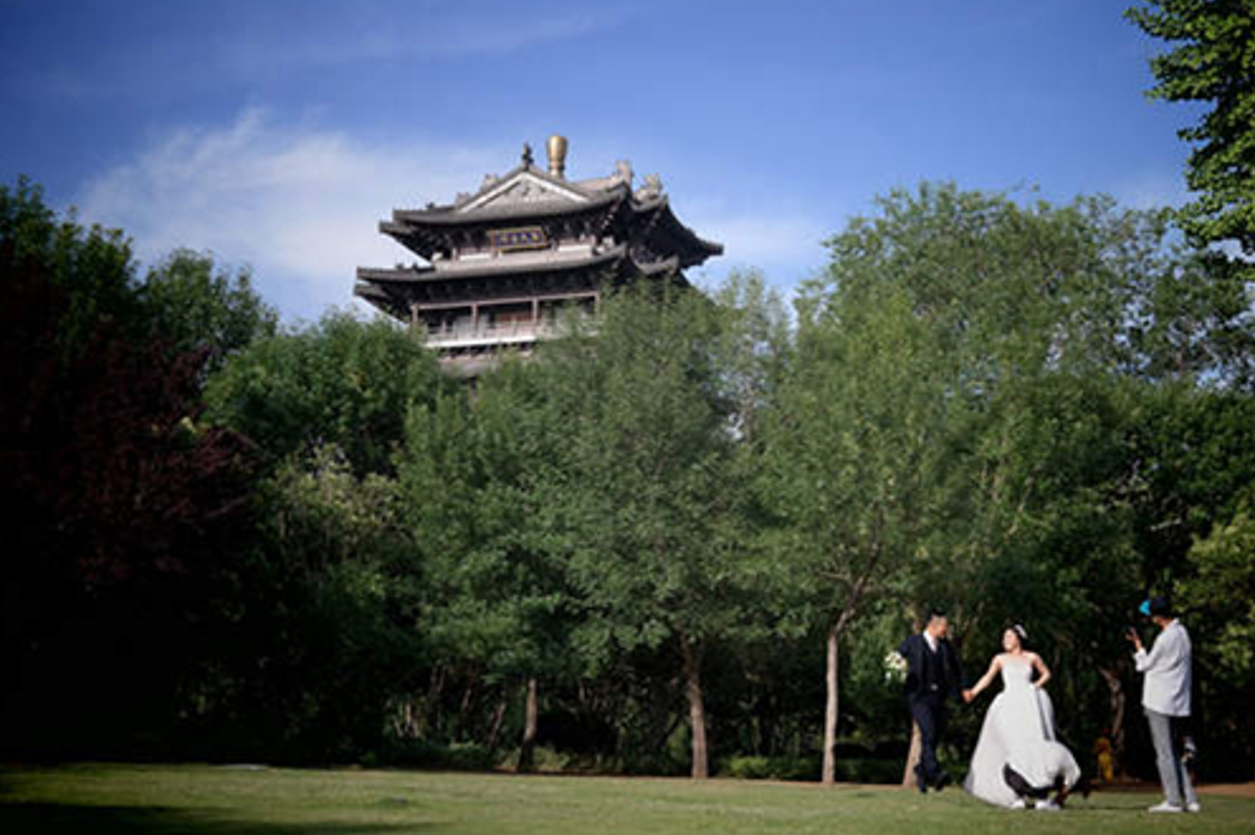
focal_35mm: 51
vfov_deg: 26.4
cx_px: 681
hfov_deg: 38.9
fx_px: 1777
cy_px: 433
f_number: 5.6
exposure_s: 1/200
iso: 100
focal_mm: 30
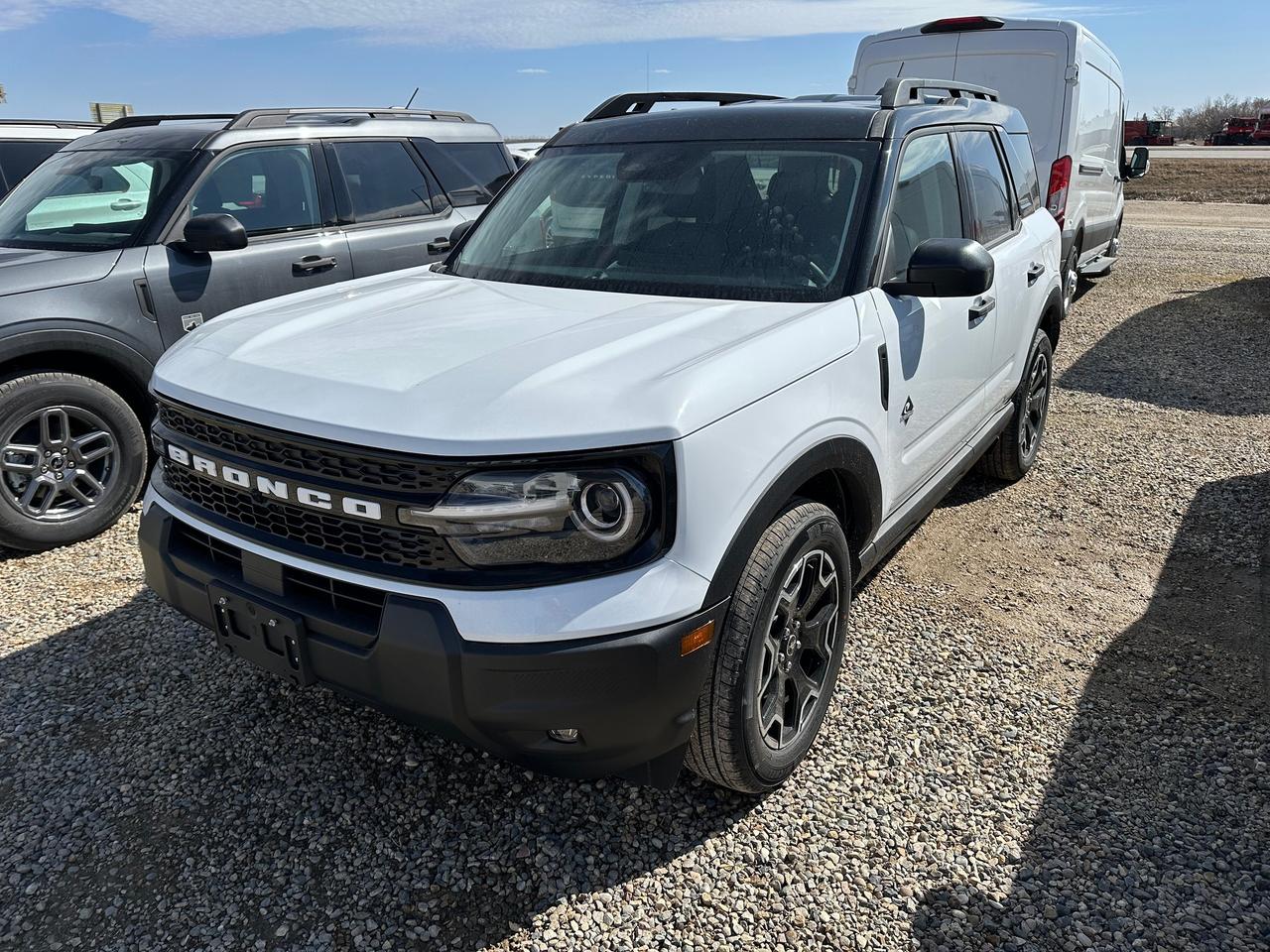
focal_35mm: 24
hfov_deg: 71.6
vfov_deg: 56.8
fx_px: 881
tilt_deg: -18.9
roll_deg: +1.2
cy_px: 476
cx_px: 635
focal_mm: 6.86
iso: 80
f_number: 1.78
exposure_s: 1/6623
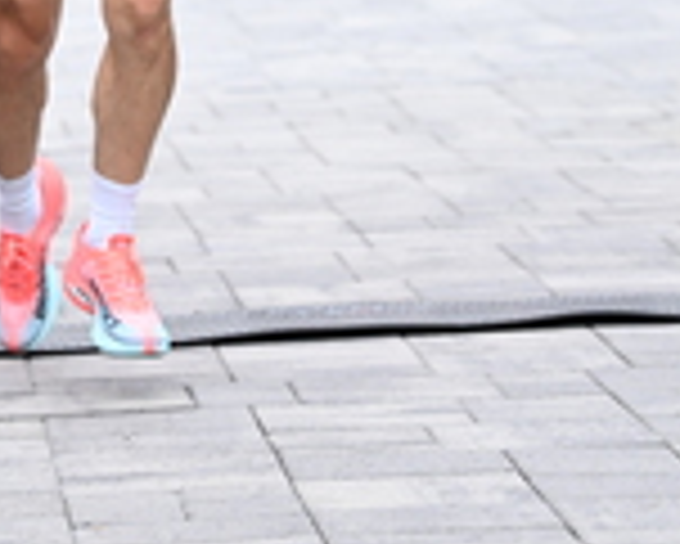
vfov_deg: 5.1
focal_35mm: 304
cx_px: 115
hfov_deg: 6.3
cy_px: -306
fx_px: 6122
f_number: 2.8
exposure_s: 1/1250
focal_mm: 89
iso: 1250
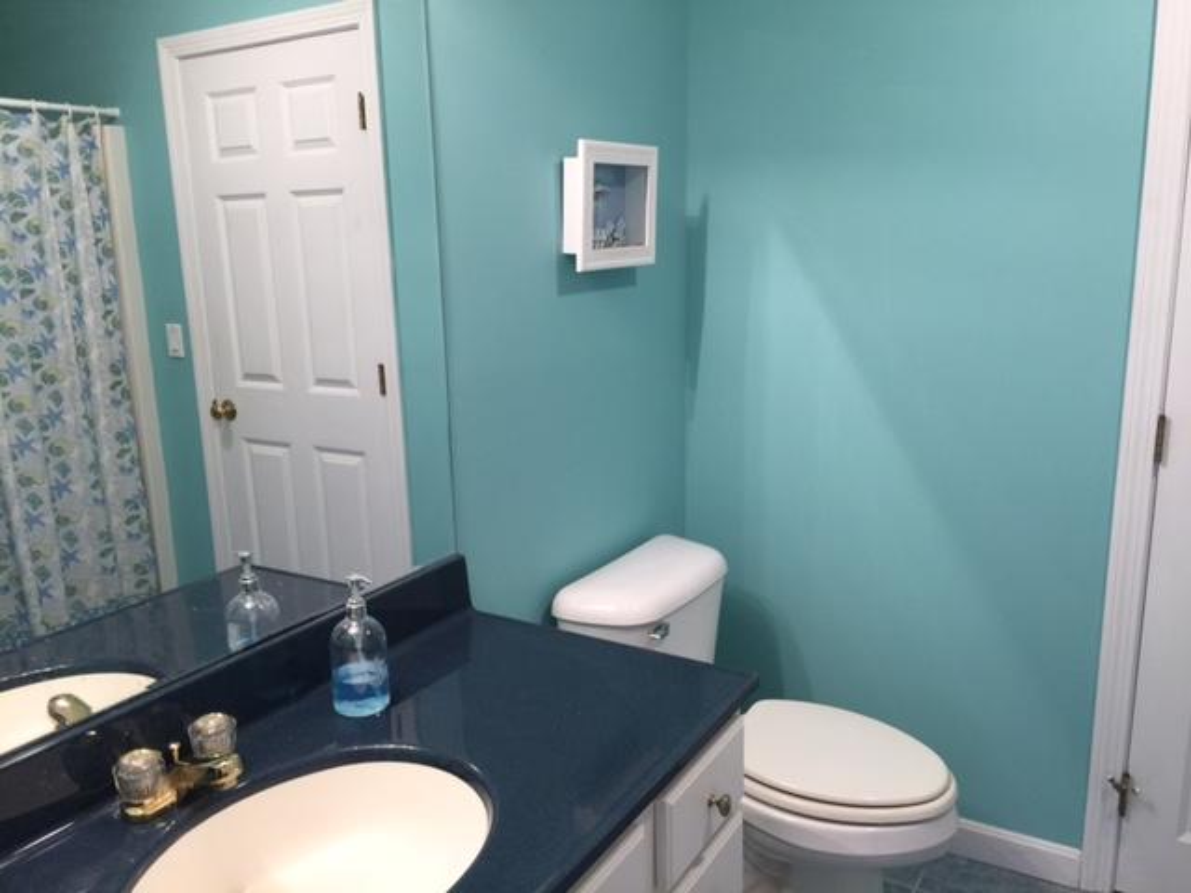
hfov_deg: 61.7
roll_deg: +1.0
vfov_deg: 48.2
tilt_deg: -11.6
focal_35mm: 29
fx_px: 998
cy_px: 446
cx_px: 596
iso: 40
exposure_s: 1/15
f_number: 2.2
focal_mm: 4.15
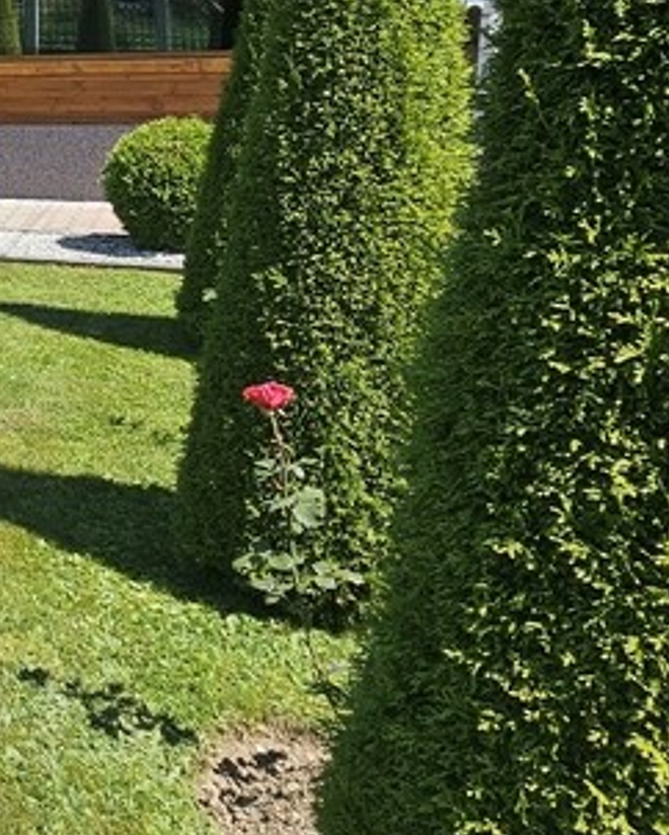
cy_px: 205
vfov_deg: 41.6
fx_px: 1063
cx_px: -379
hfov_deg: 25.0
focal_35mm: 43
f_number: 2.2
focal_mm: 2.2
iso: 50
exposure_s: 1/1472
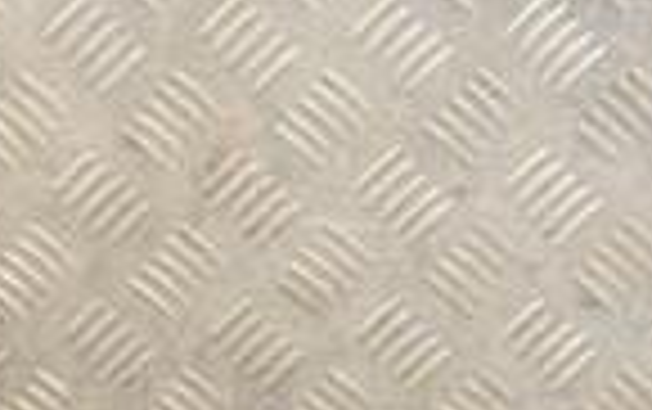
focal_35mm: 177
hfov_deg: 11.8
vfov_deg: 7.3
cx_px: 418
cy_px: 644
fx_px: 3149
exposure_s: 1/200
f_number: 5.6
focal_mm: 28
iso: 800
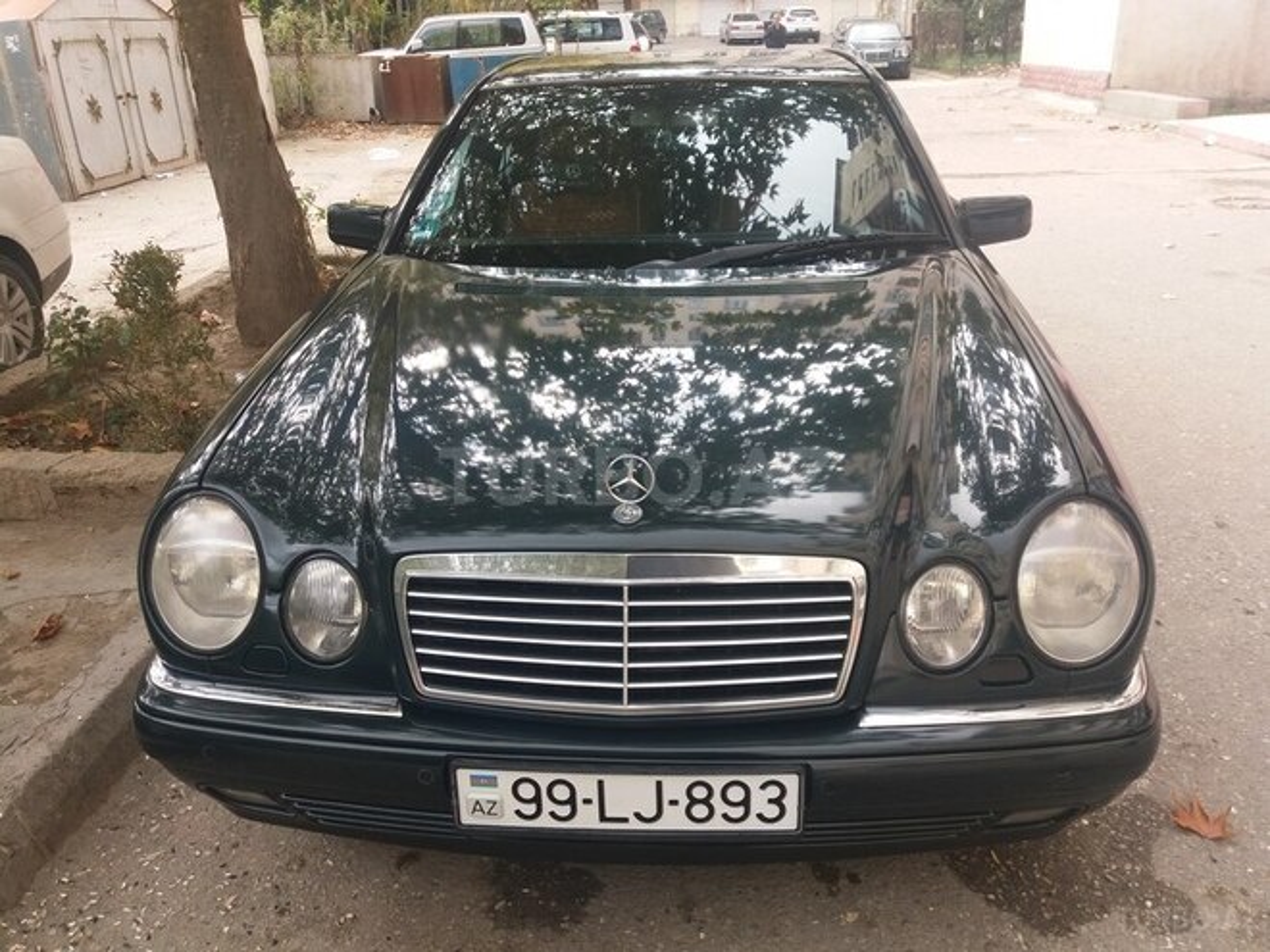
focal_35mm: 28
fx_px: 1027
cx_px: 635
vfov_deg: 49.7
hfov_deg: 63.4
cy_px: 476
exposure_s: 1/163
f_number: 1.9
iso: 64
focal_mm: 3.7
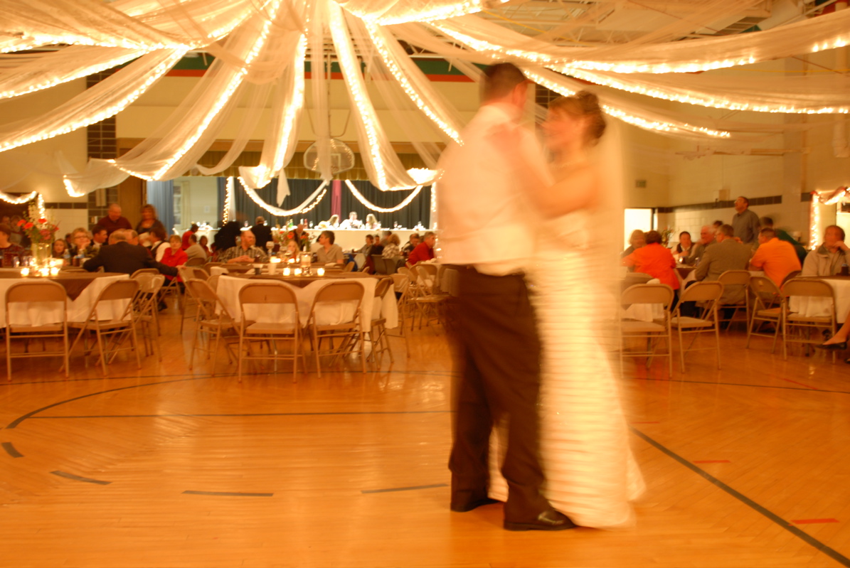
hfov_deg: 53.1
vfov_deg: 36.9
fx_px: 851
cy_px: 284
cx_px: 425
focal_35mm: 36
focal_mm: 24
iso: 250
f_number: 2.8
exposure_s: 1
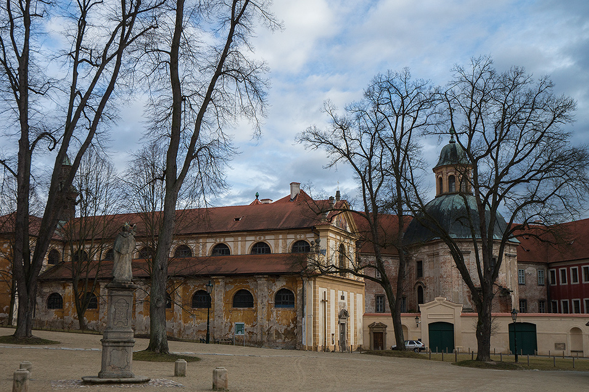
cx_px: 266
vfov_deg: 30.5
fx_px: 720
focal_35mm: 44
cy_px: 223
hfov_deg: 44.5
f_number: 13
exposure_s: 1/60
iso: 250
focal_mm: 35
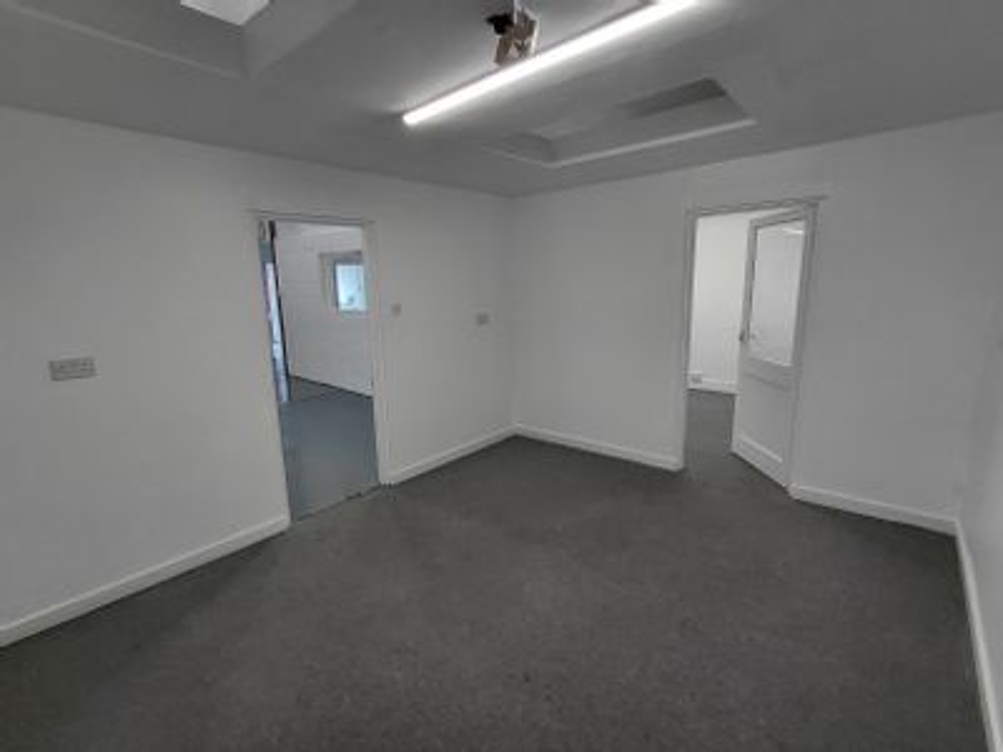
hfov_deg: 94.5
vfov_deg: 78.1
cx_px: 502
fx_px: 464
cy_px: 376
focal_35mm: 16
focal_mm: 1.64
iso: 64
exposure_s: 1/60
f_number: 2.2
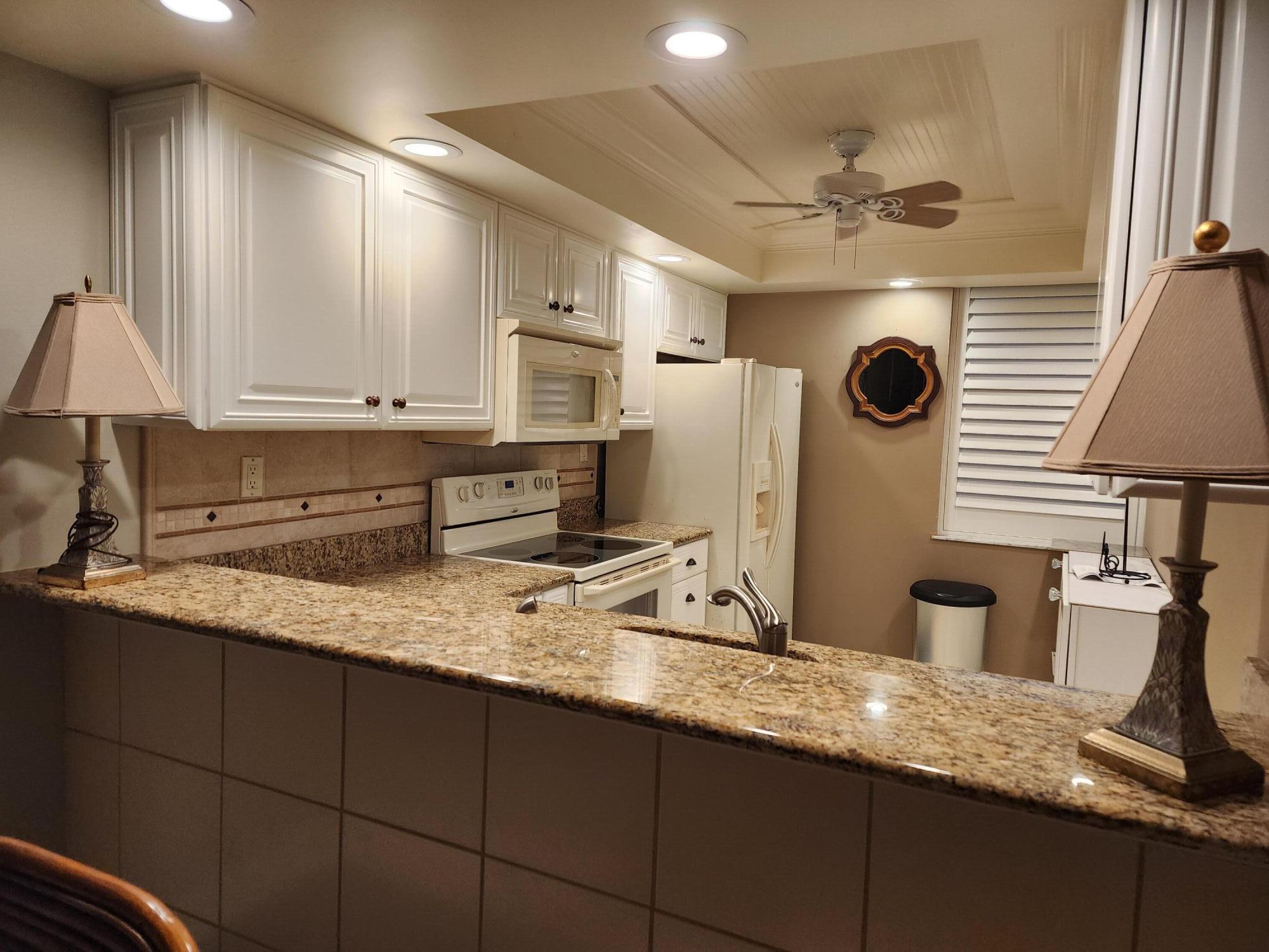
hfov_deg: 73.9
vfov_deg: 58.9
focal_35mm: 23
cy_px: 476
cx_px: 634
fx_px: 843
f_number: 1.8
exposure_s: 1/120
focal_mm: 6.4
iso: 125
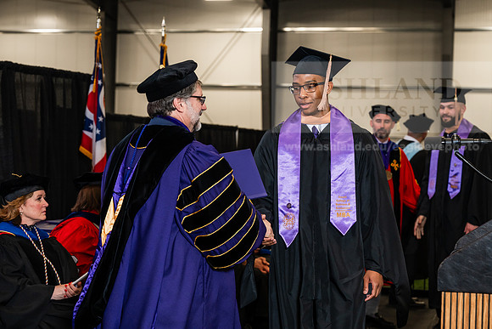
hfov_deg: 28.8
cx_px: 246
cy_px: 164
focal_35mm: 70
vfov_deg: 19.5
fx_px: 957
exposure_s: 1/200
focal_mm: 70
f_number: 4.5
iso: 1250
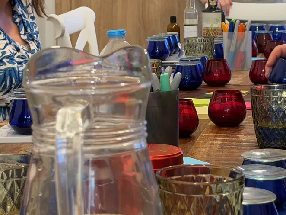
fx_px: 959
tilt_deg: -5.7
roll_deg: +1.3
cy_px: 42
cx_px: 200
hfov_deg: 16.9
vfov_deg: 12.7
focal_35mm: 116
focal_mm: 6.76
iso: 100
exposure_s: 1/50
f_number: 1.78
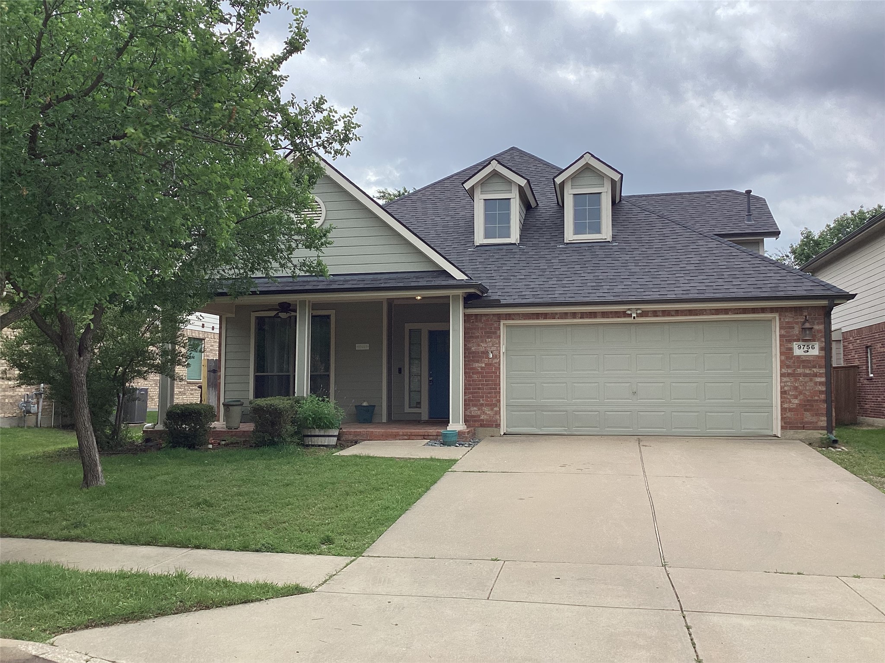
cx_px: 442
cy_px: 332
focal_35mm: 31
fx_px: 793
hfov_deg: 58.4
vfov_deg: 45.4
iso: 25
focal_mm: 3.3
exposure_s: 1/1131
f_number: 2.4
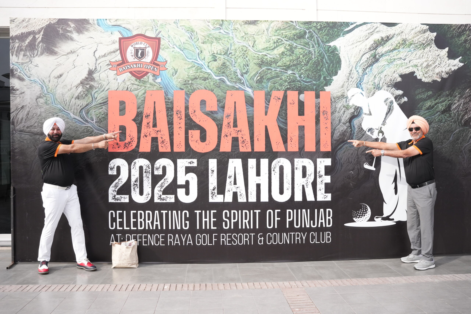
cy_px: 157
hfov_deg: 54.4
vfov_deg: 37.9
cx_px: 236
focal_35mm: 35
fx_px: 458
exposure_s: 1/100
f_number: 6.3
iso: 640
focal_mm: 35
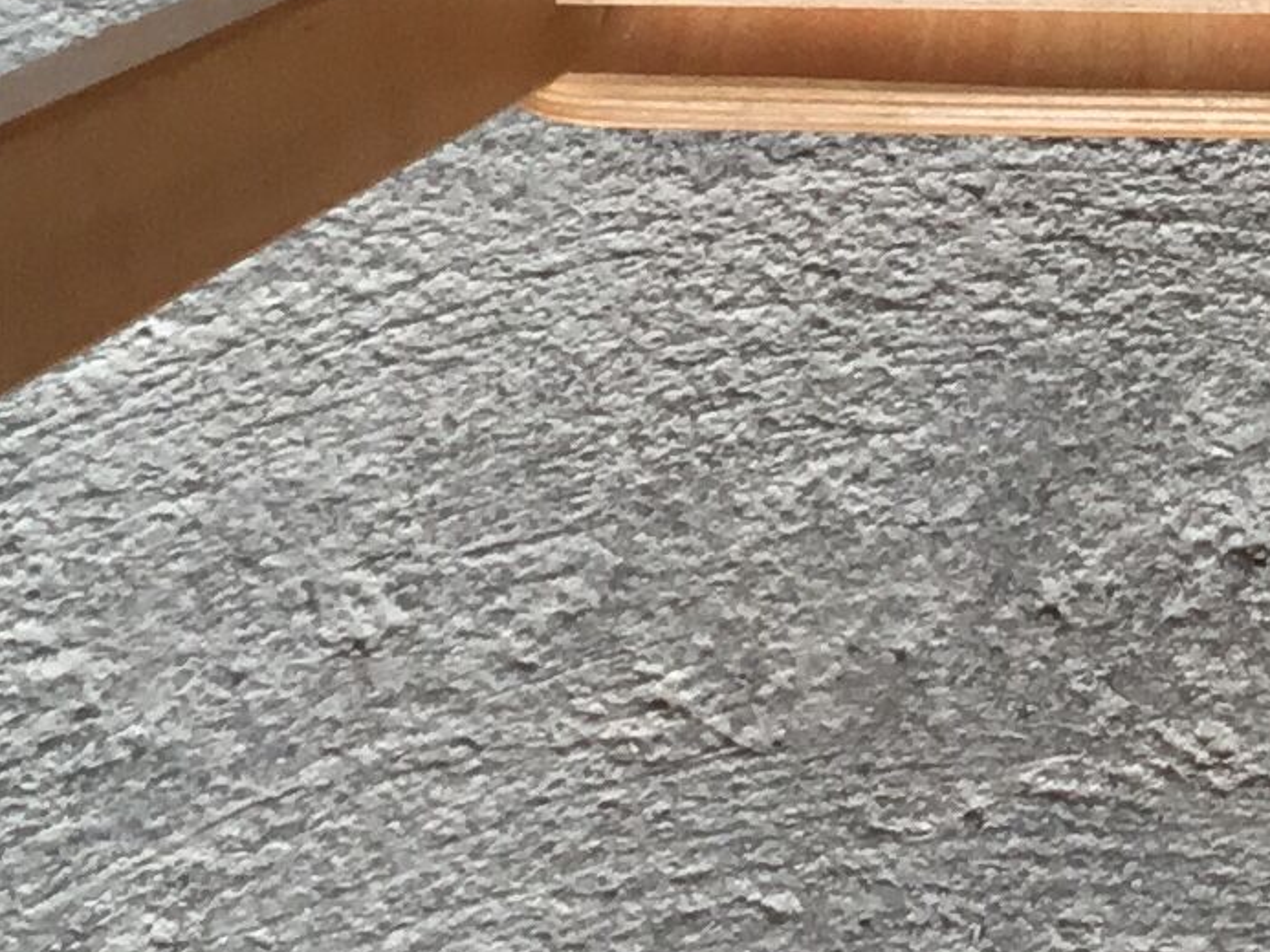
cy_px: -236
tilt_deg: -52.5
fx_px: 5357
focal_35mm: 146
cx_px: 2078
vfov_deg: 10.0
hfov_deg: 12.6
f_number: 2.4
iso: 40
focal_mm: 3.3
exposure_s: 1/120
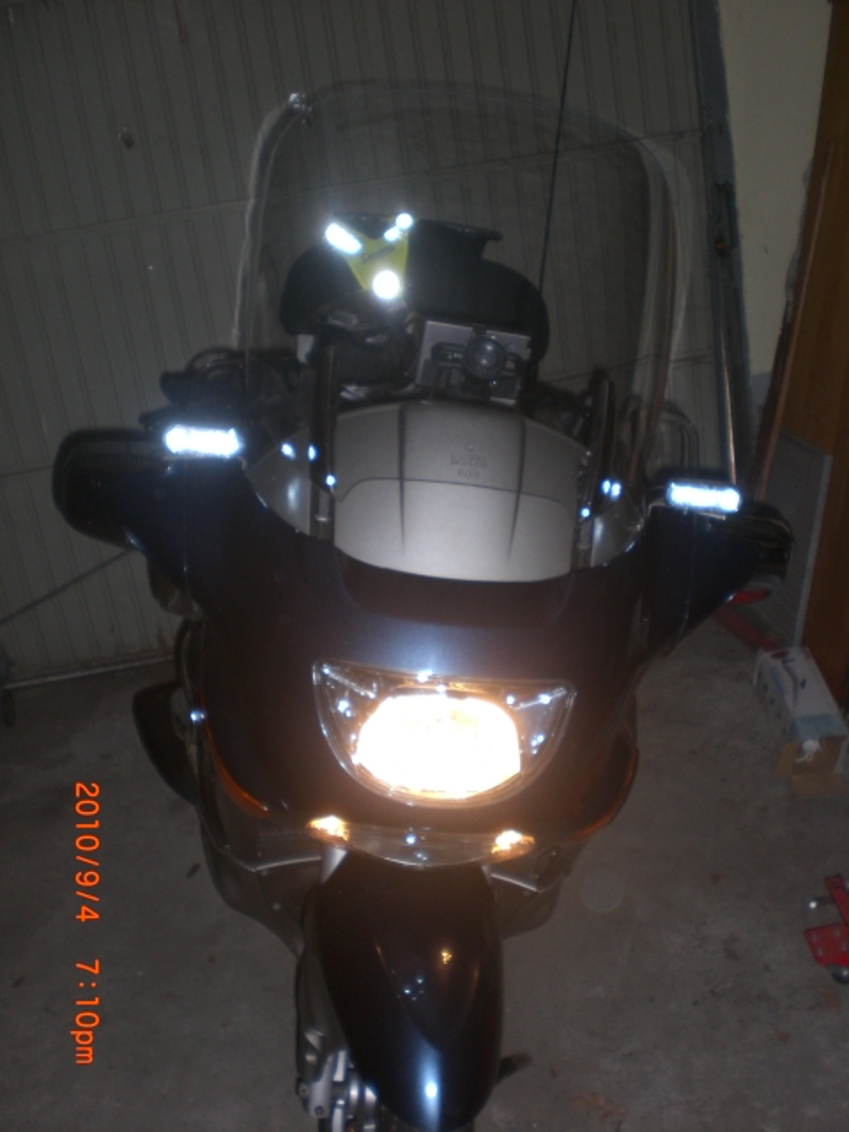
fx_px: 1243
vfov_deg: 49.0
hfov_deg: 37.7
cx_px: 424
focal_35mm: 38
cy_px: 566
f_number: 3.1
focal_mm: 6.3
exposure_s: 1/60
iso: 100
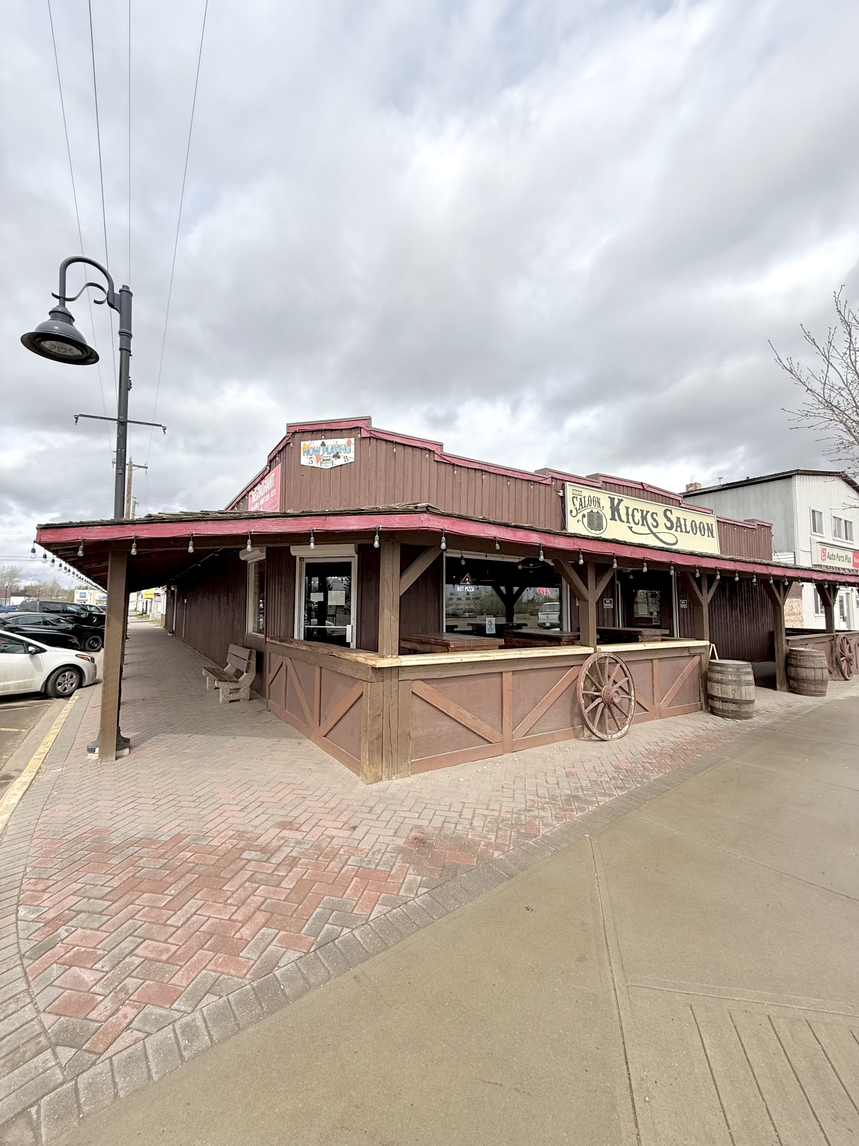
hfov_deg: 85.7
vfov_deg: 102.1
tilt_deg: +6.8
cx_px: 430
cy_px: 573
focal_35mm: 14
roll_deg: -0.2
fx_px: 463
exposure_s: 1/1848
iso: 50
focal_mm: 2.22
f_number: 2.2
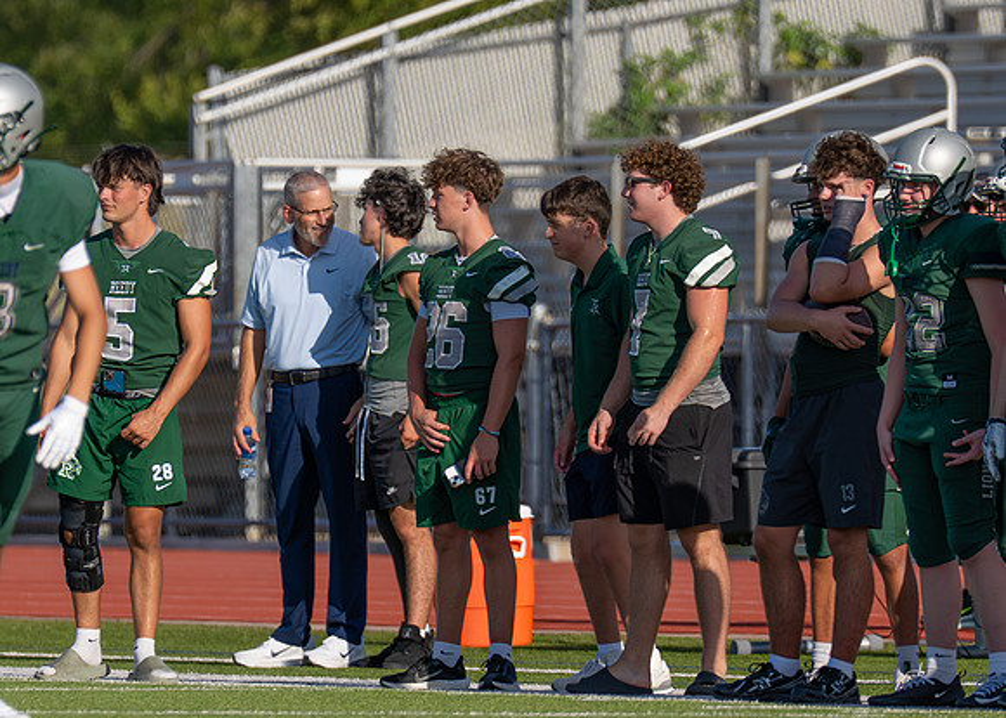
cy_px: 410
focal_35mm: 654
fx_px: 18669
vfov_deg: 2.2
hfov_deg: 3.1
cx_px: 501
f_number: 2.8
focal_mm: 200
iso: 160
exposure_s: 1/3200
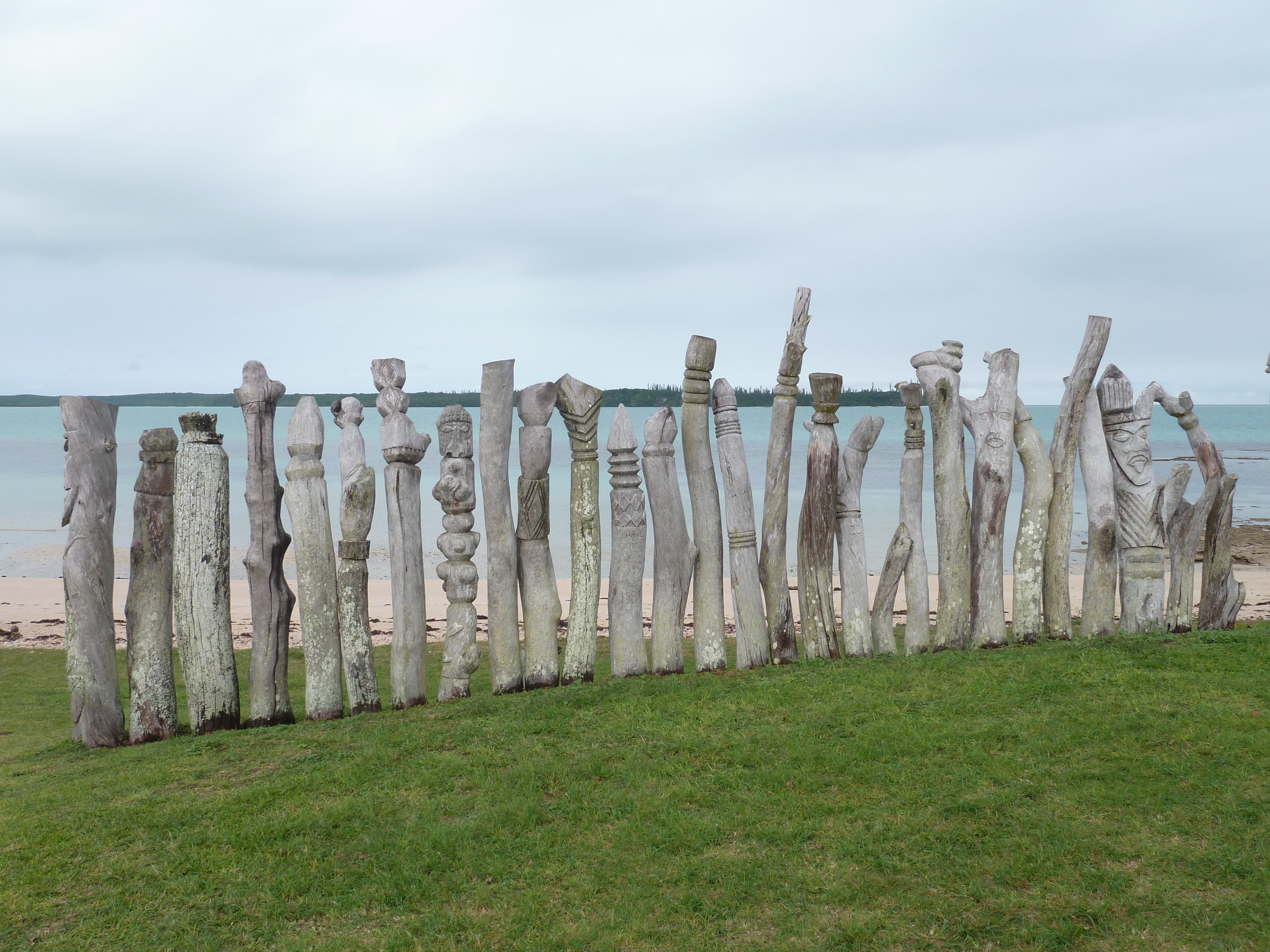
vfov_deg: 44.2
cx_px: 635
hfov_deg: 56.8
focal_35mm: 32
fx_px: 1174
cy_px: 476
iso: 80
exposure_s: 1/250
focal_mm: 5.3
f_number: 4
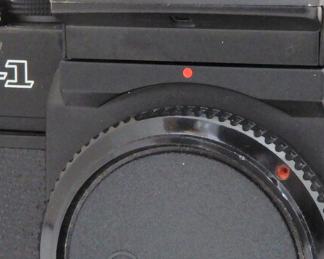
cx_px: 224
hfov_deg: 16.8
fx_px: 1092
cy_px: 168
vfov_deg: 13.5
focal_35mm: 114
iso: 400
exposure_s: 1/30
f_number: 4
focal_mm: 7.5
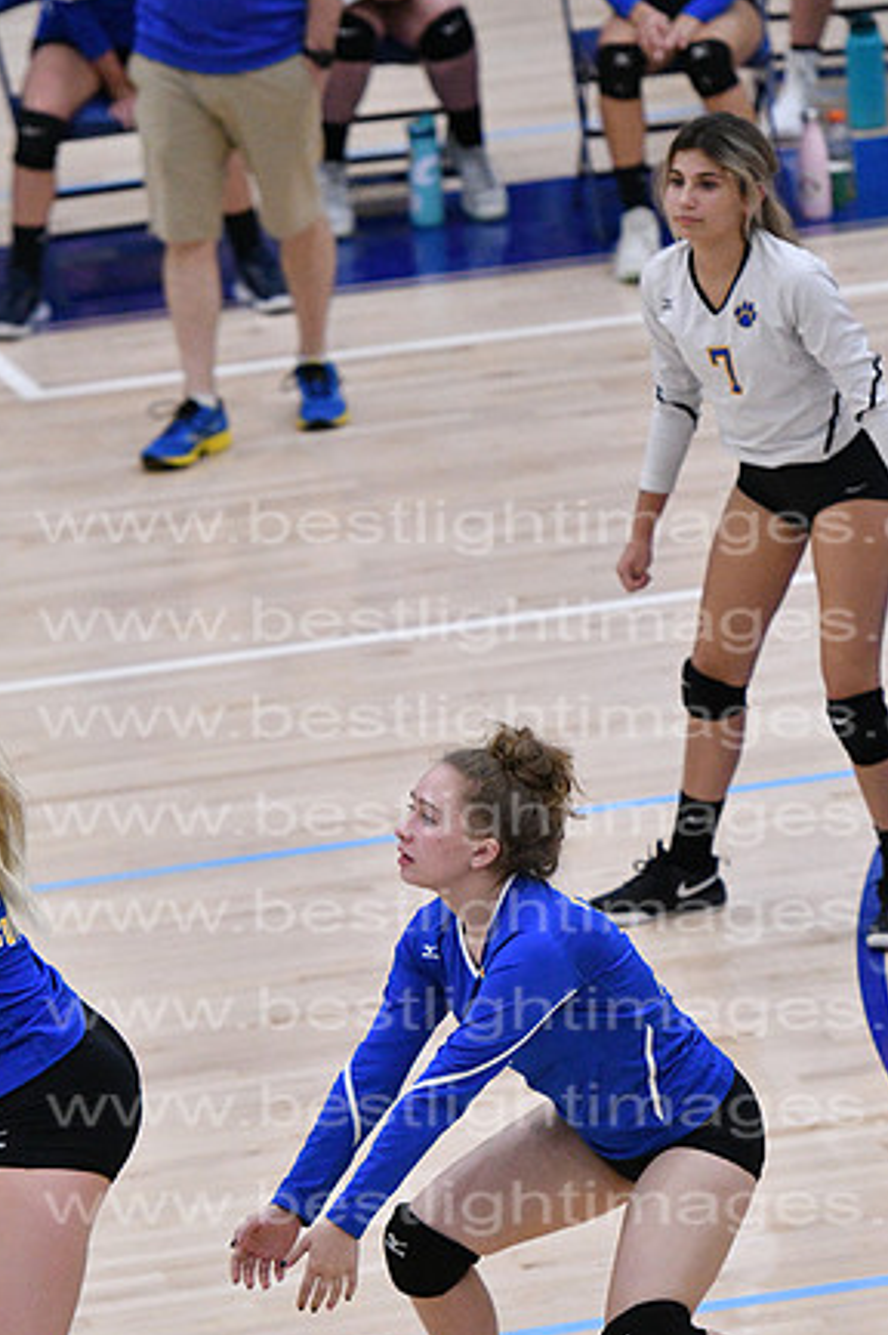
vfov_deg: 7.1
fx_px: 10808
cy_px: 869
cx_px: 547
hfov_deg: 4.7
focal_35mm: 292
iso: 6400
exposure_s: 1/1250
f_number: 3.2
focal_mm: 145
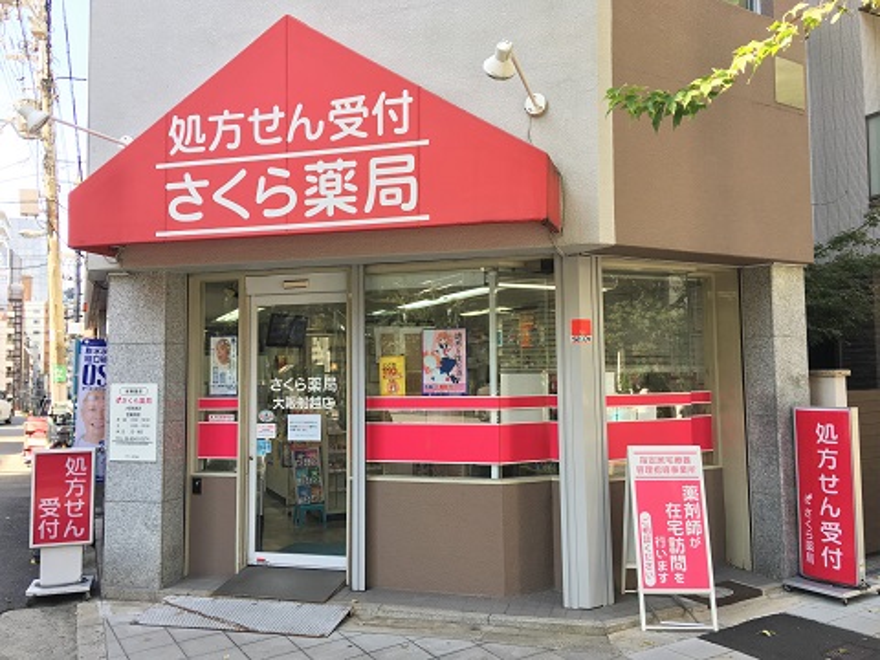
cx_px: 440
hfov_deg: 61.7
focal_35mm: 29
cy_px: 330
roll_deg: +0.2
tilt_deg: +5.4
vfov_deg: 48.2
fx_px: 737
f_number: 2.2
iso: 25
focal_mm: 4.15
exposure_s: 1/120
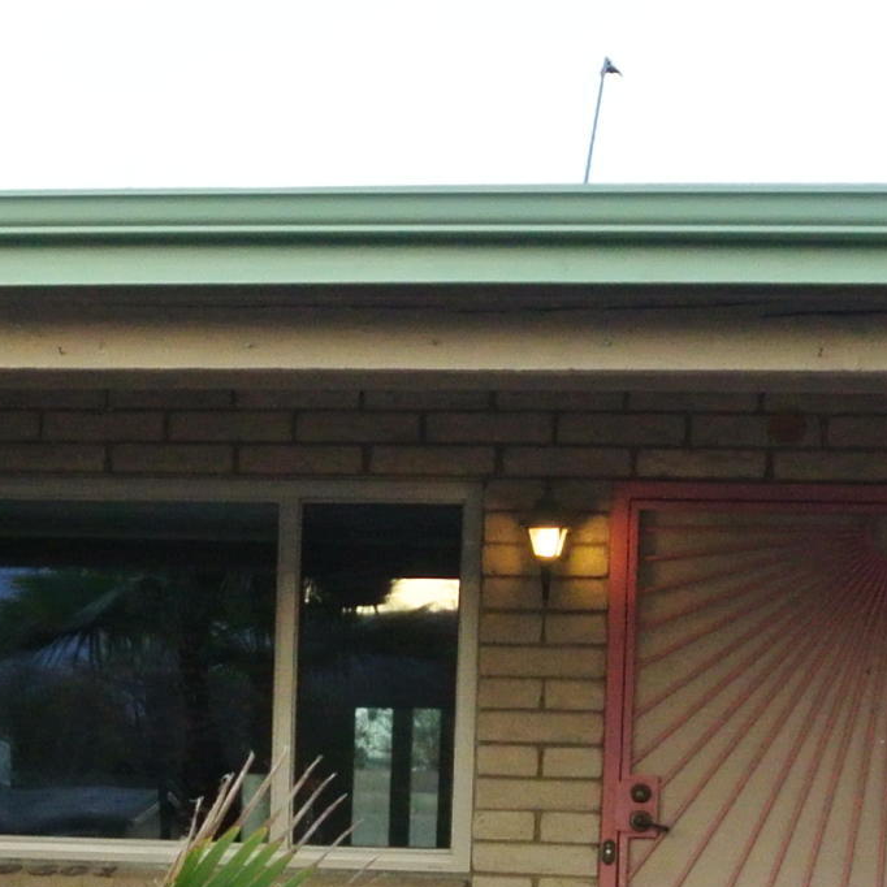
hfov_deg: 17.2
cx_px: 369
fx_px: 2928
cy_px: 1107
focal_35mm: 101
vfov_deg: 16.4
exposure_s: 1/500
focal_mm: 10
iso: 720
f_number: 3.5
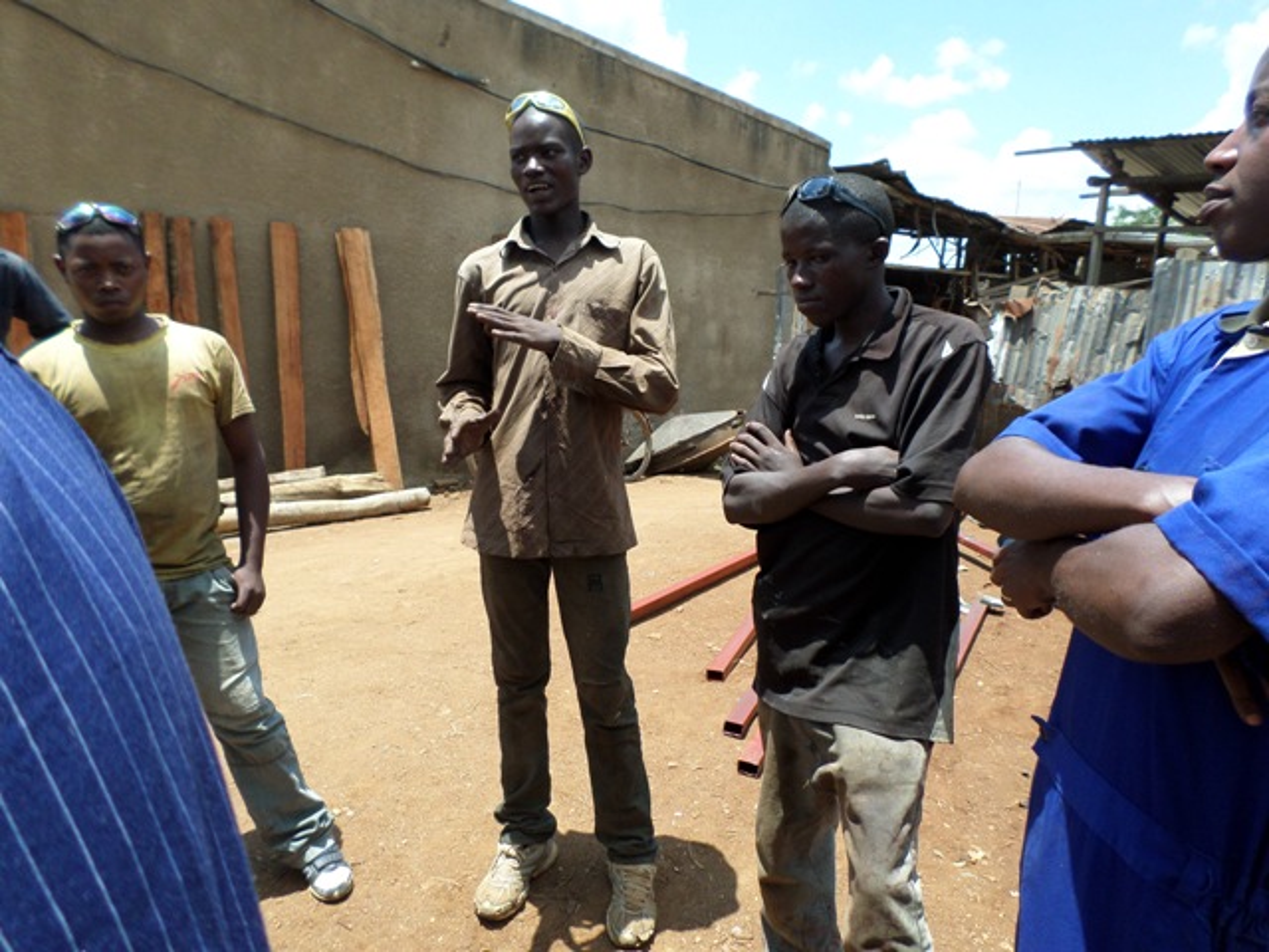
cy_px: 476
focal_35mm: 25
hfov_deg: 69.4
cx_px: 634
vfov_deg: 54.9
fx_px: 916
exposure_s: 1/750
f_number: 2.5
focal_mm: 4.5
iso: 80
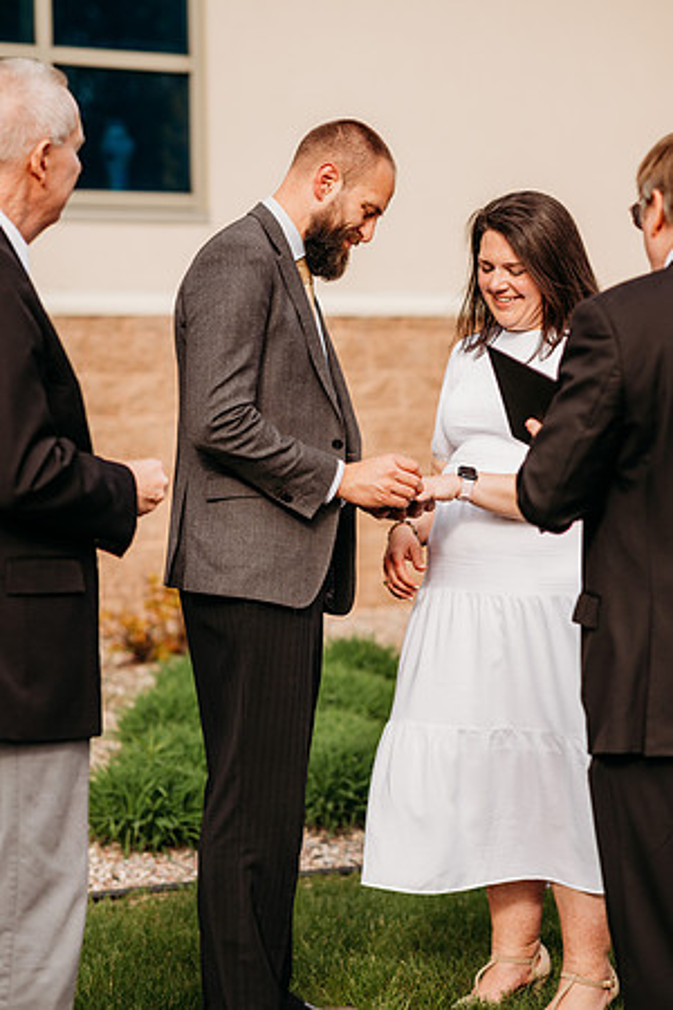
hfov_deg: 16.1
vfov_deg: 23.9
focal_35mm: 85
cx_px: 336
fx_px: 2383
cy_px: 505
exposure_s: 1/1600
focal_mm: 85
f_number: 2.8
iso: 200
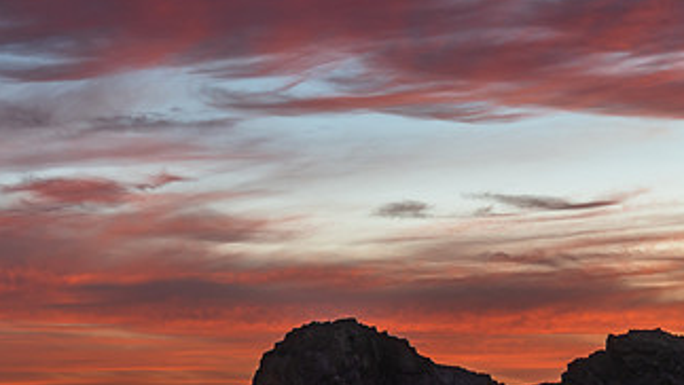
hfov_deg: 21.3
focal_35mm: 100
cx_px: 256
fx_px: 1814
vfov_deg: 12.0
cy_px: 378
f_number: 6.3
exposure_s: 4
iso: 250
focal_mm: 52
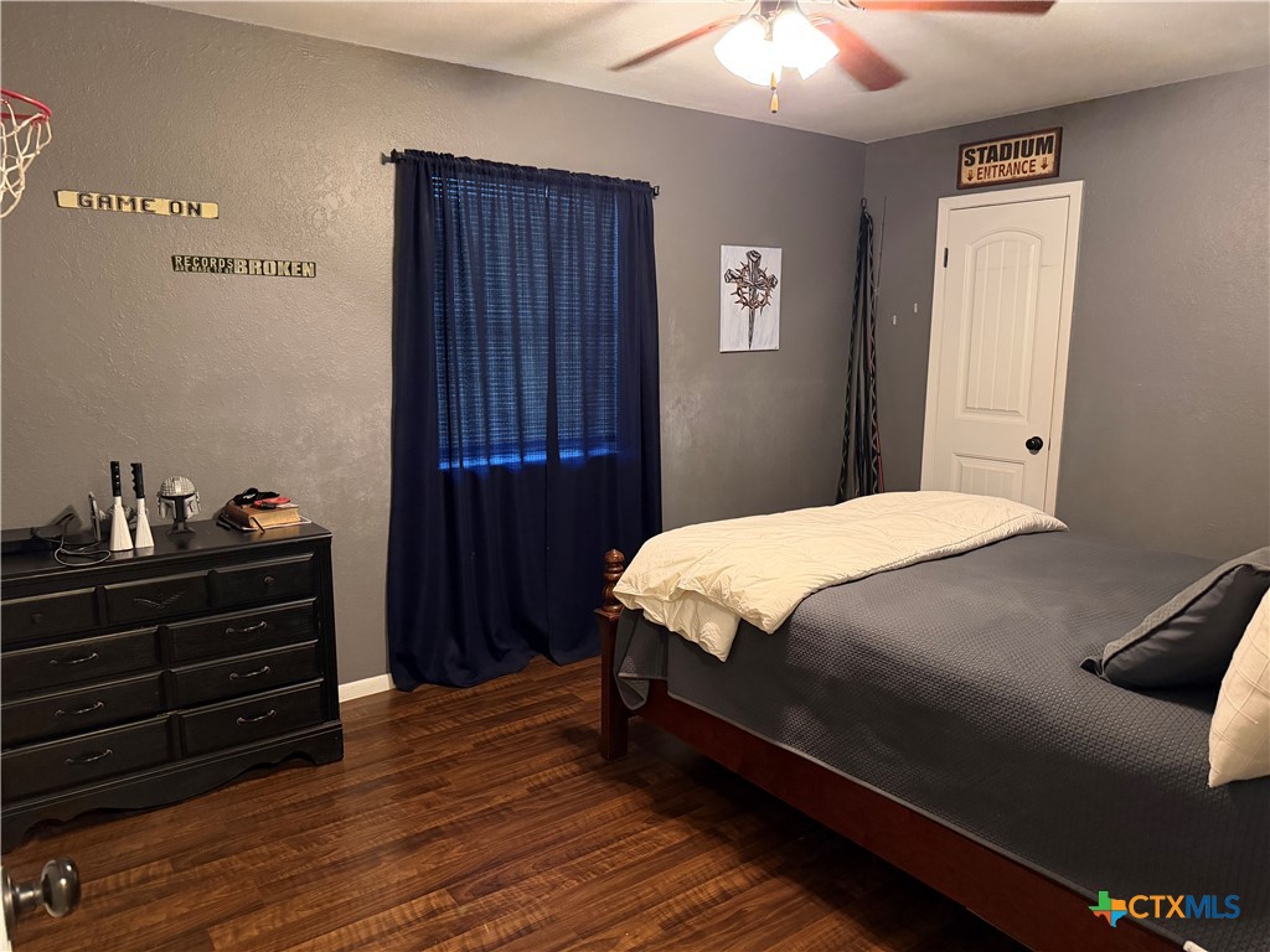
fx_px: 881
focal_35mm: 24
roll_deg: +0.1
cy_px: 476
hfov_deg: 71.6
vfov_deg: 56.8
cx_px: 635
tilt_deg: -10.4
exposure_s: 1/40
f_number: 1.78
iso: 1000
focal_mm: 6.76
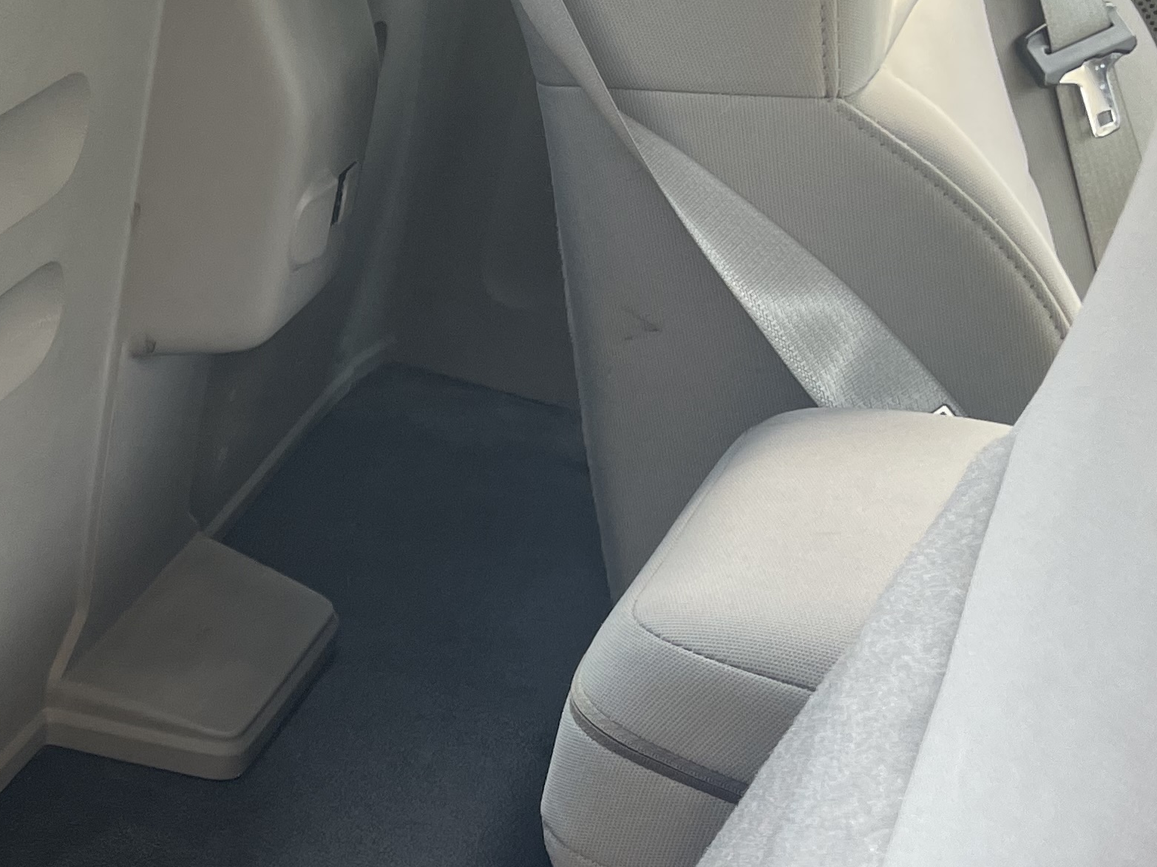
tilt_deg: -29.9
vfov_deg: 21.8
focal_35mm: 67
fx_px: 2239
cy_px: 594
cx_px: -165
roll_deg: -5.5
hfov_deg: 26.3
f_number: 1.6
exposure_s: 1/121
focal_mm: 4.2
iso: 80
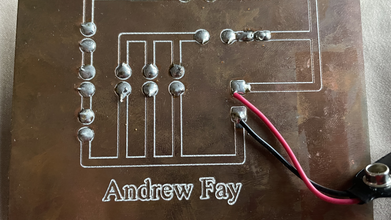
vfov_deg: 40.2
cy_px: 103
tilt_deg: -70.6
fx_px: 301
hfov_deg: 66.1
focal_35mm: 29
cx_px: 196
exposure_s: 1/30
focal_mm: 4.2
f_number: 1.6
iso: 640
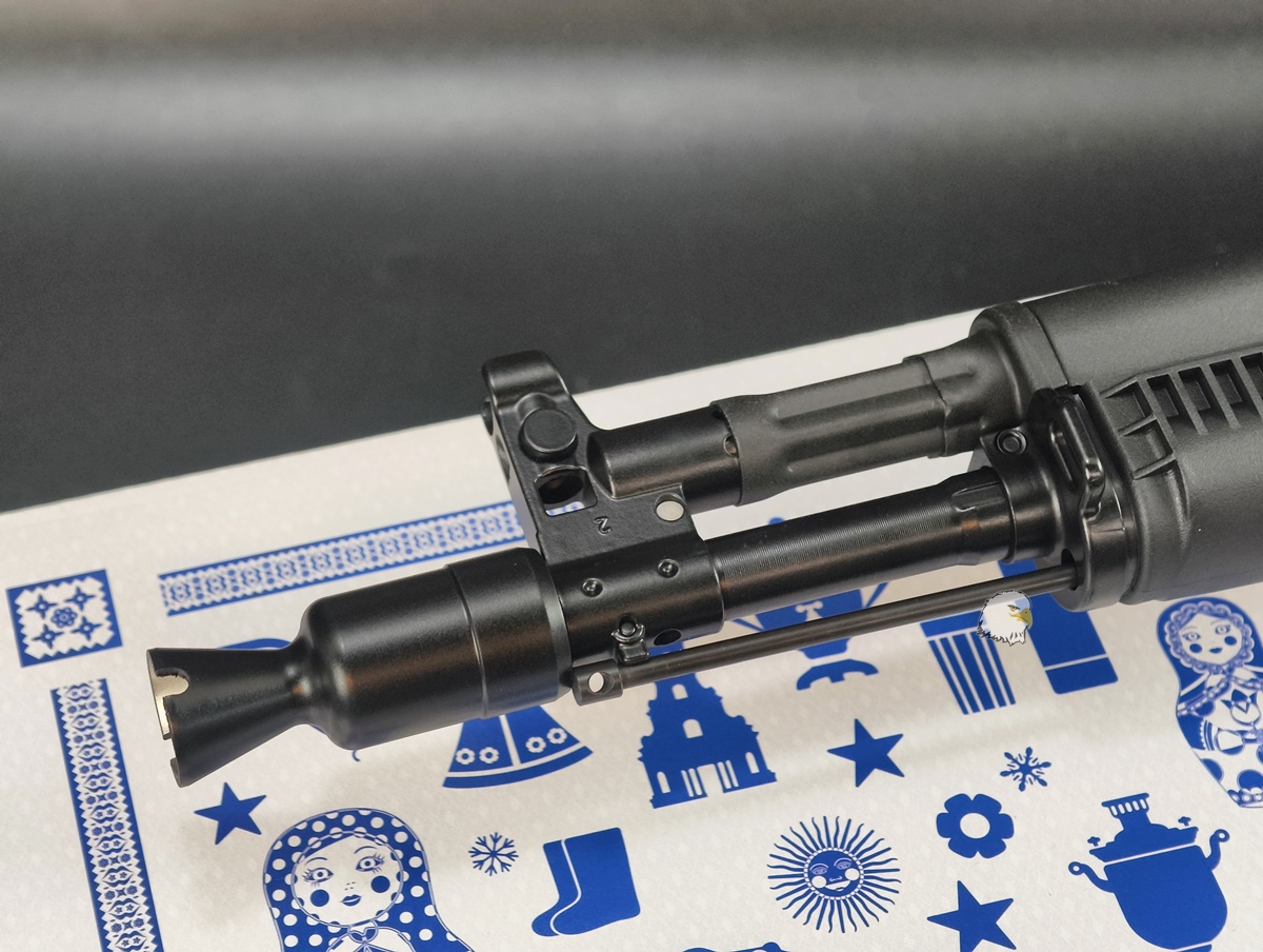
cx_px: 632
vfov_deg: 17.4
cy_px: 476
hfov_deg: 23.0
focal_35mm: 85
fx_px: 3106
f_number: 2.67
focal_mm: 22.48
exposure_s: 1/24
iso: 853
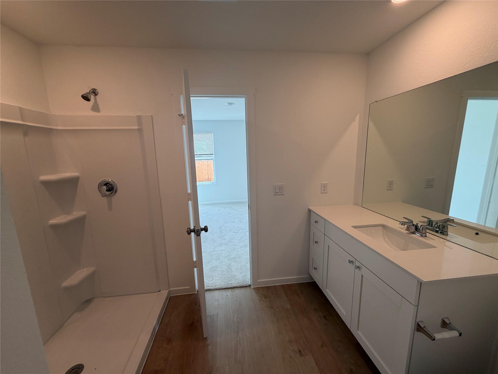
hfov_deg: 102.1
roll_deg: +1.9
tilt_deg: -10.7
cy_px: 187
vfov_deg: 85.7
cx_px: 249
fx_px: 201
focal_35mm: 14
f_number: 2.2
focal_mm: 2.22
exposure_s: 1/120
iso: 100
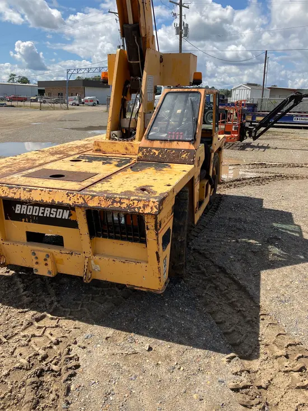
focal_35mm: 28
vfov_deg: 63.4
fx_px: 332
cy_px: 206
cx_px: 154
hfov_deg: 49.8
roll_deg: -1.3
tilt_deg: -16.2
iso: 32
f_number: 1.8
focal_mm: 3.99
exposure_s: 1/2208
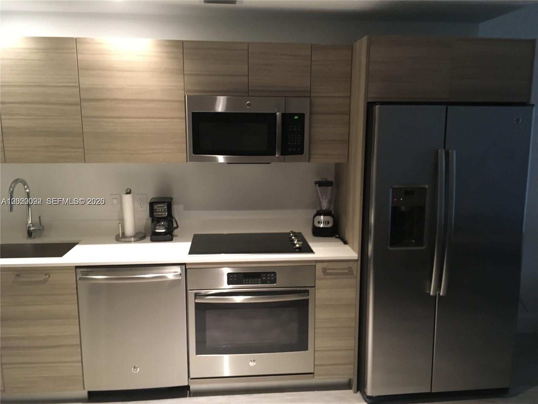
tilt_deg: -9.9
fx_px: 451
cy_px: 202
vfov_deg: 48.2
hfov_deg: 61.7
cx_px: 269
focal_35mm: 29
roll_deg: -0.2
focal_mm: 4.15
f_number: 2.2
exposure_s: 1/15
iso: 200
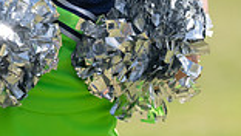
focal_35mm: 779
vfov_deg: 1.6
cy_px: -128
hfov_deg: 2.8
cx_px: 60
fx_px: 4982
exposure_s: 1/1600
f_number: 4
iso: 160
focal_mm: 200
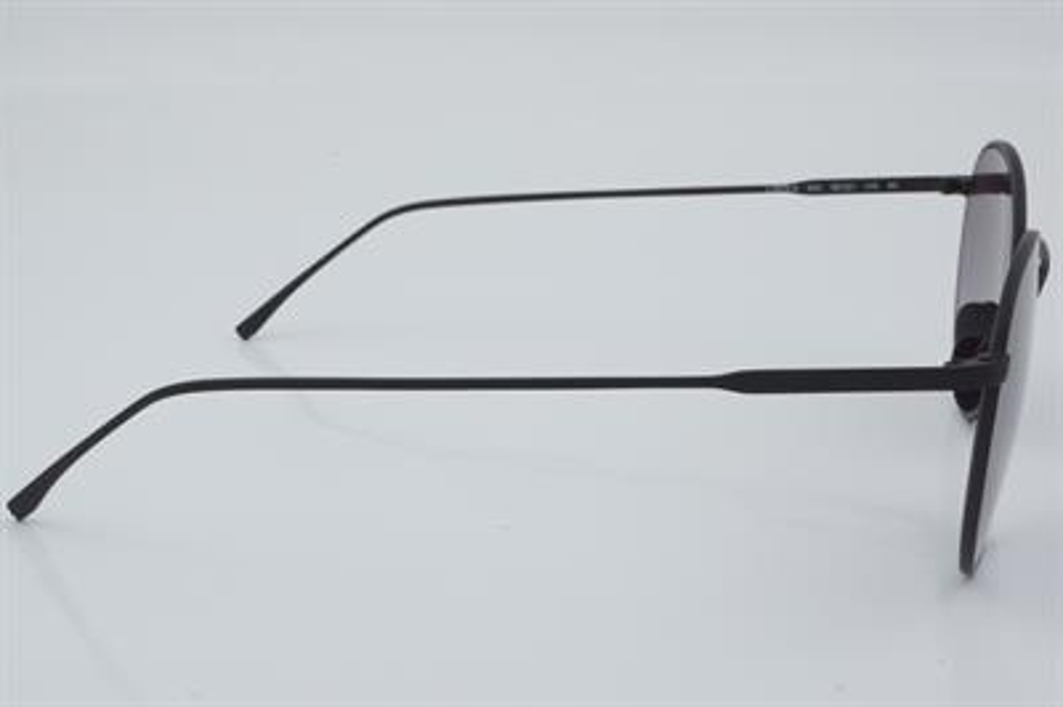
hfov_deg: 29.9
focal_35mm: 68
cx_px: 532
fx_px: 1991
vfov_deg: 20.1
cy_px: 354
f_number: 29
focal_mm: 45
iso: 100
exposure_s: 1/4
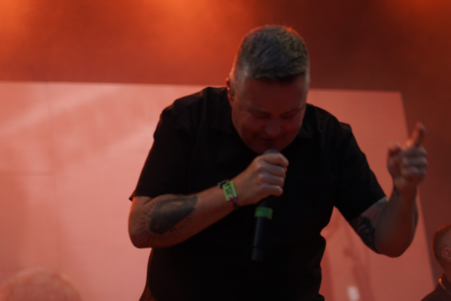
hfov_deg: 18.6
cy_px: 151
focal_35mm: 110
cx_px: 232
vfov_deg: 12.5
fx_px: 1378
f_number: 4
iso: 400
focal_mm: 105
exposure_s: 1/160
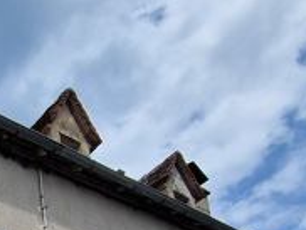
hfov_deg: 30.0
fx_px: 505
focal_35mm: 57
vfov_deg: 19.6
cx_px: -37
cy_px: 406
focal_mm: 2.2
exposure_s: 1/4072
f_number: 2.2
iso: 50
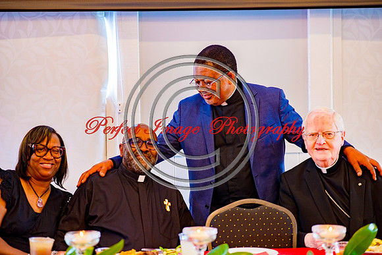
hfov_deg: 19.5
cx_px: 191
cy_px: 128
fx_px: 1114
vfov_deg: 13.0
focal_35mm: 105
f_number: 2.2
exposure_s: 1/125
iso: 640
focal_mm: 105
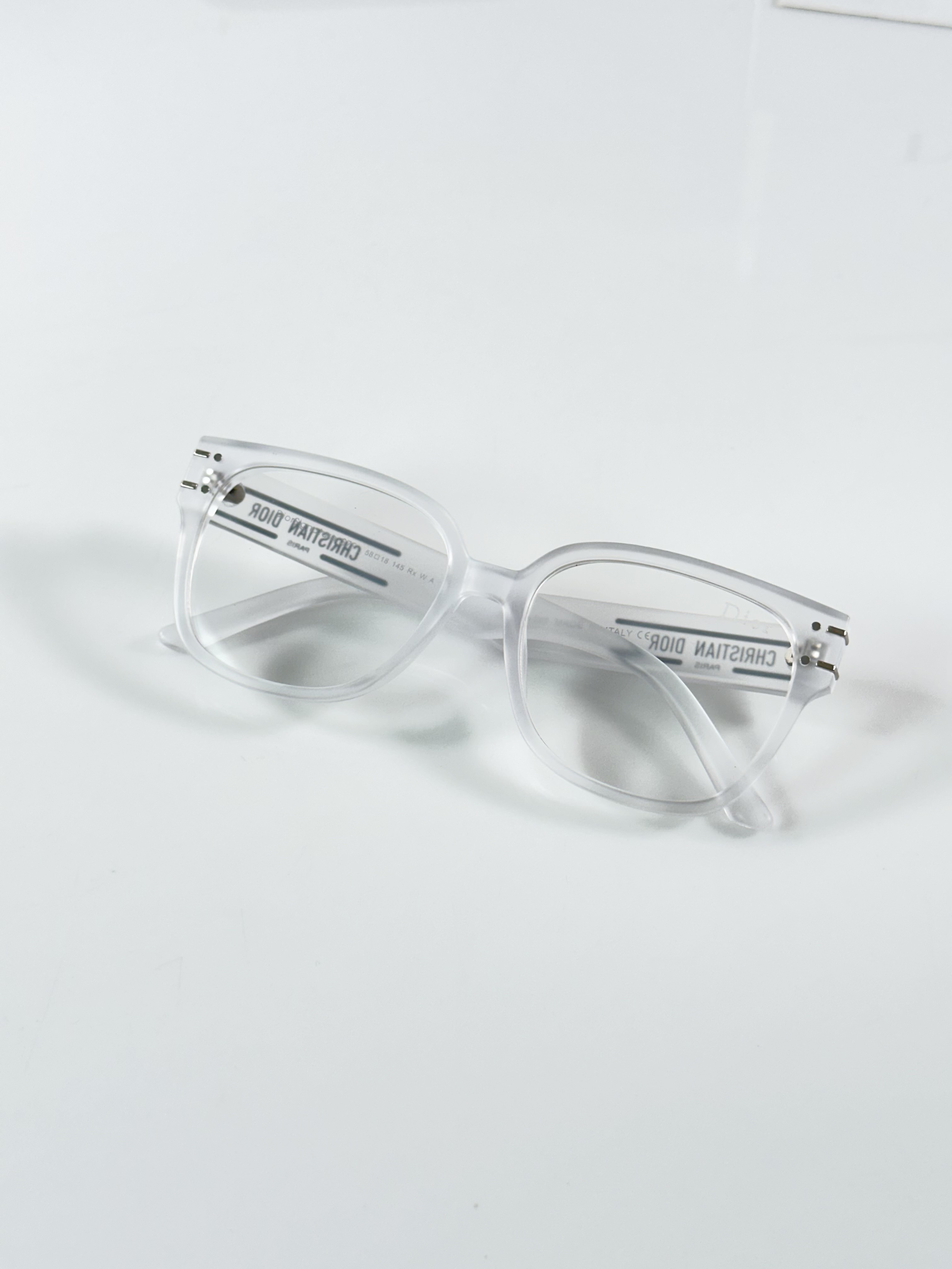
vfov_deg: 39.7
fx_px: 1760
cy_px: 634
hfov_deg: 30.3
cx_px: 476
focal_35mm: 48
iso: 50
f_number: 1.78
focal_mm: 6.86
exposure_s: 1/100
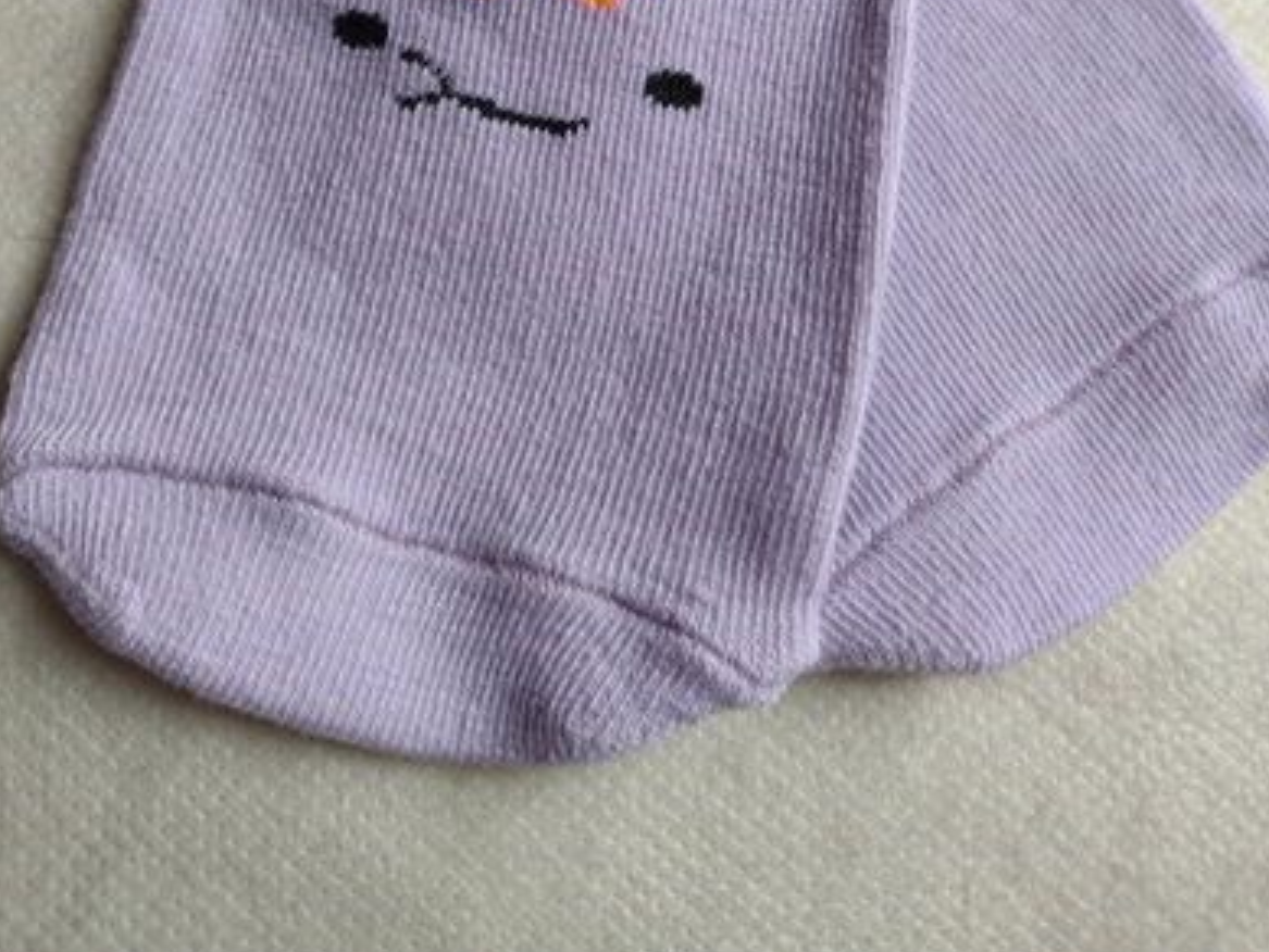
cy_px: 96
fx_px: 1357
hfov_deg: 50.1
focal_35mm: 37
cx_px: 639
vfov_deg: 36.3
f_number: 1.7
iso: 231
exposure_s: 1/50
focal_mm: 4.71
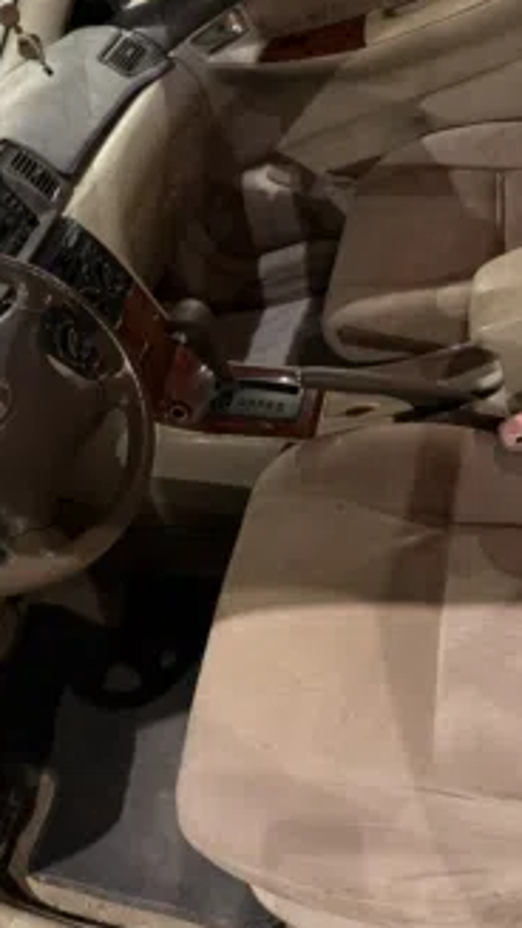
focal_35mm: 32
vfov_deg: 60.7
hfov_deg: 36.1
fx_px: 787
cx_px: 148
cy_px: 389
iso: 1000
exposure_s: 1/25
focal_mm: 6.76
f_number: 1.78
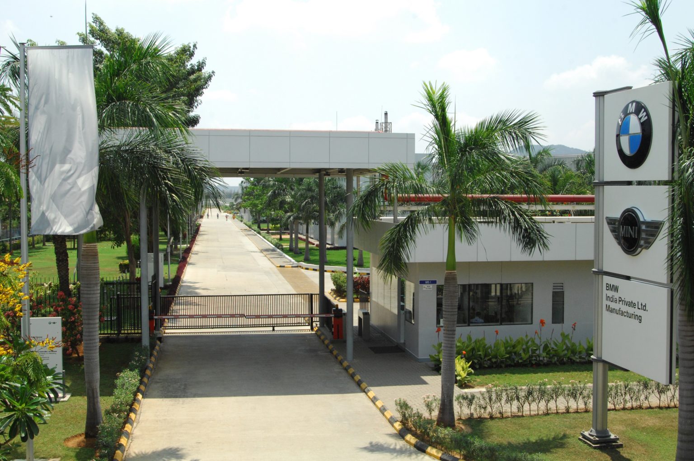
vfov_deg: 31.8
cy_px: 230
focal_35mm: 42
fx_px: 809
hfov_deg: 46.5
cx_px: 347
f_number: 11
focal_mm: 28
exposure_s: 1/500
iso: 640
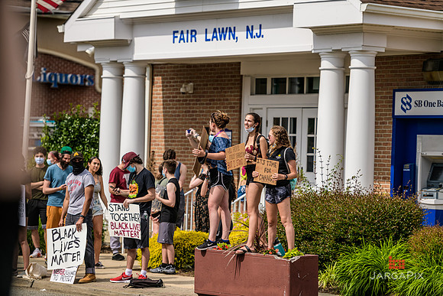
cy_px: 148
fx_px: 1908
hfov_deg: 13.2
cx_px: 222
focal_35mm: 155
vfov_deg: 8.9
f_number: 3.2
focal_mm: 155
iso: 200
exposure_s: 1/4000
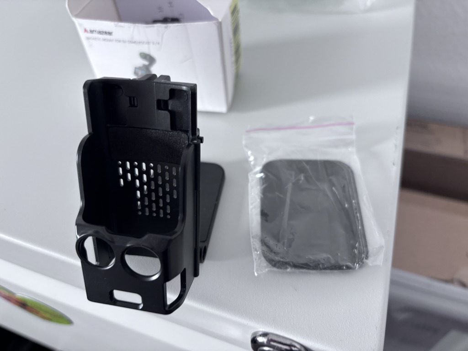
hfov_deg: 67.3
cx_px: 234
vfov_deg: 53.1
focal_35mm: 26
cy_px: 176
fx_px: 352
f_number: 1.6
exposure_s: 1/60
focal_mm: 5.96
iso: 200
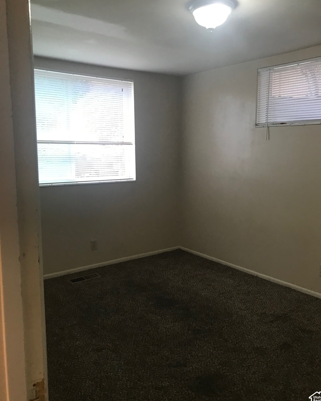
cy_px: 194
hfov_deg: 48.5
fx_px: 356
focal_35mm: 30
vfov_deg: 58.8
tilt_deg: -4.1
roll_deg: -0.8
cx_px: 165
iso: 32
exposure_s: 1/30
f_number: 1.8
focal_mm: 3.99
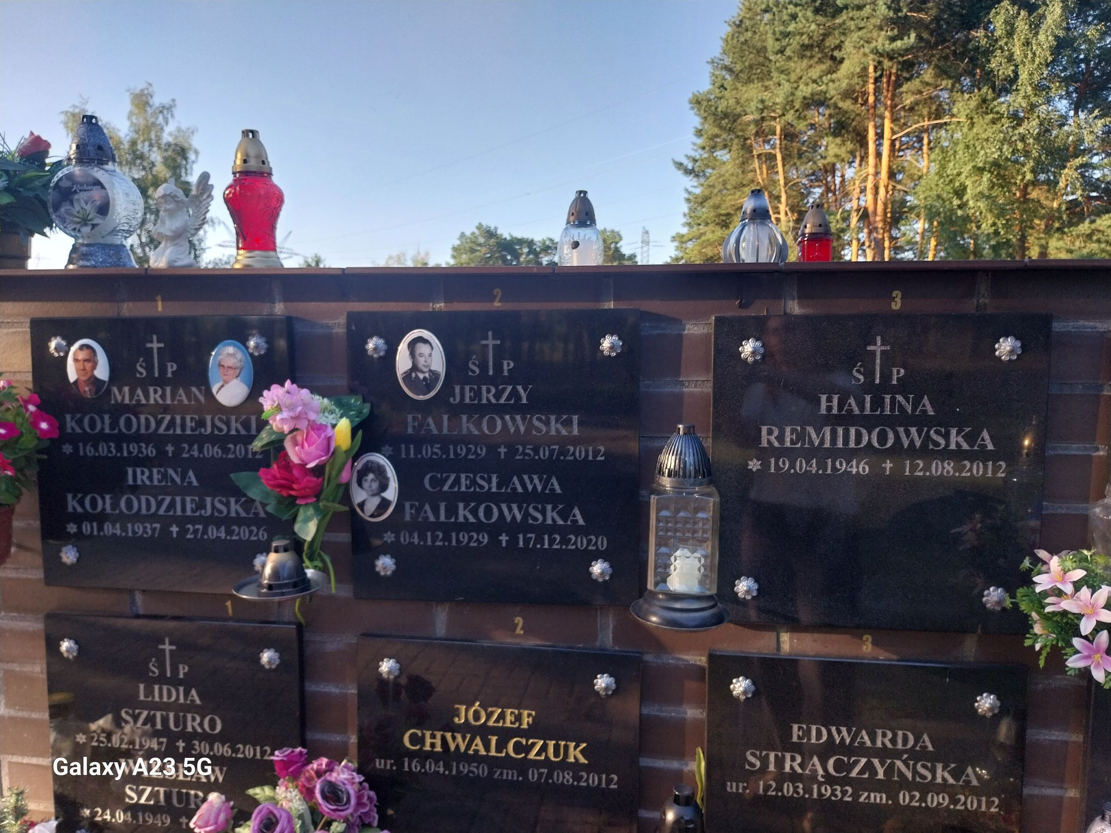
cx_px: 556
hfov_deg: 67.3
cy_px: 416
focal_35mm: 26
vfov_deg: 53.1
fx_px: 834
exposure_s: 1/165
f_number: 1.8
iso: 25
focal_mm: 4
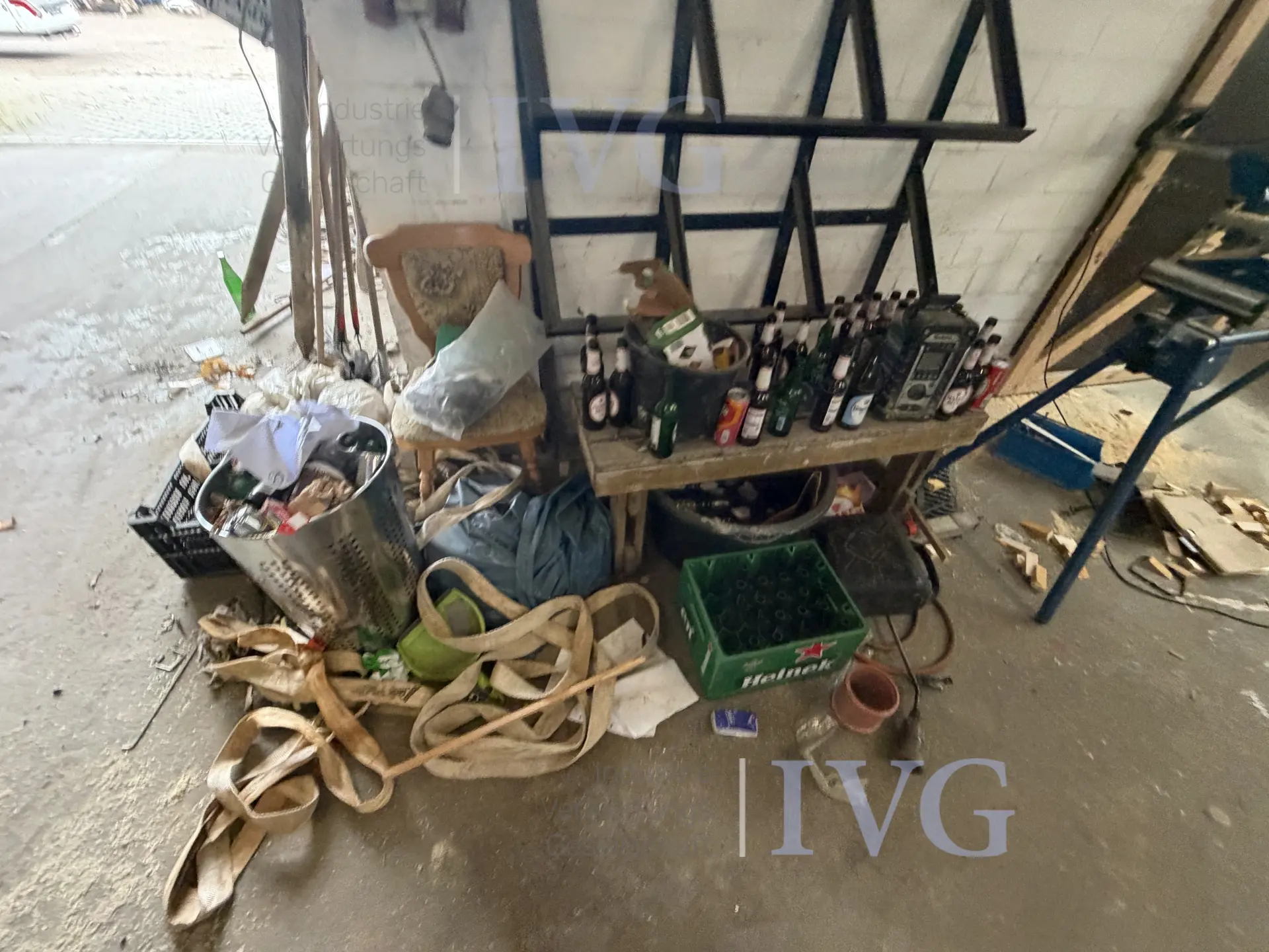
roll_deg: +6.5
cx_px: 634
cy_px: 476
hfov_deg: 102.1
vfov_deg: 85.7
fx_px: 513
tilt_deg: -44.8
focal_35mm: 14
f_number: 2.2
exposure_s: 1/50
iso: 320
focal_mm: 2.22
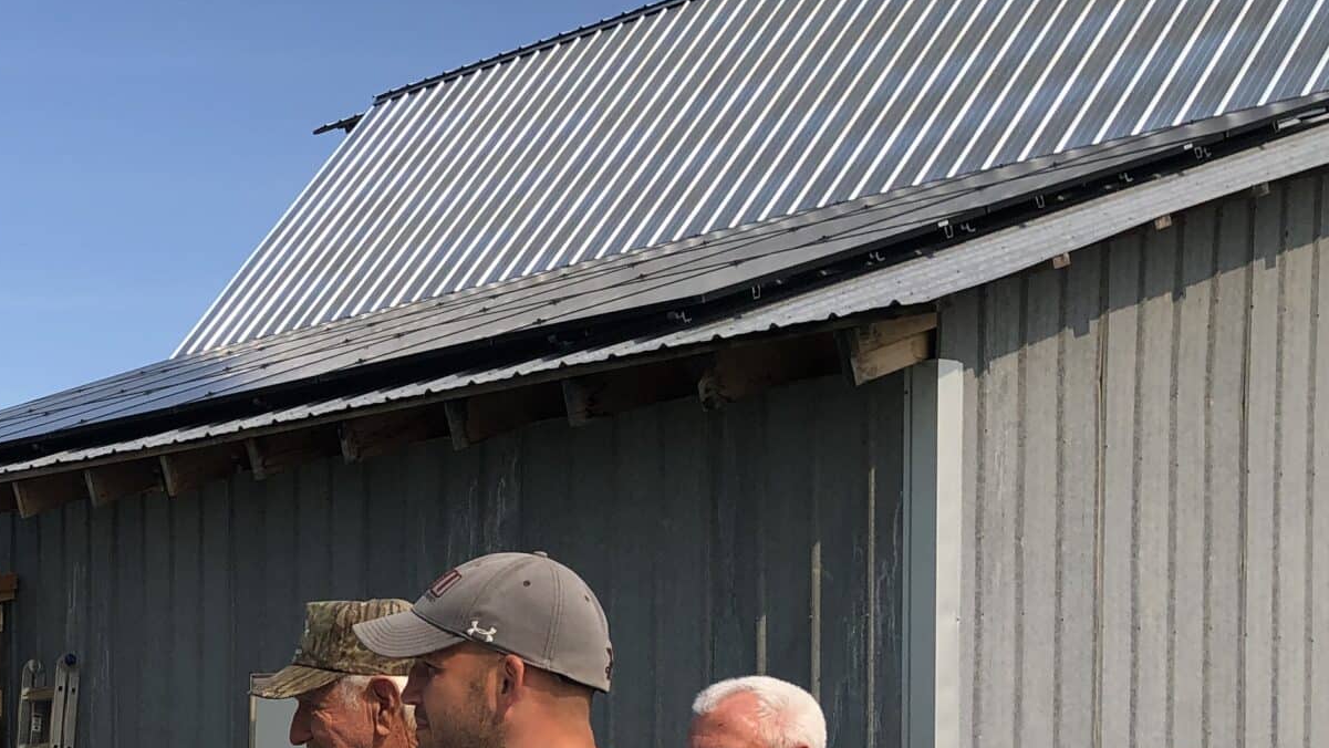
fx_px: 2291
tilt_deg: -2.0
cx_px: 19
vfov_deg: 17.9
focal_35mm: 65
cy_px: 810
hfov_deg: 30.2
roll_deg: +0.4
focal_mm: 3.99
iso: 20
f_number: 1.8
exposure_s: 1/2114
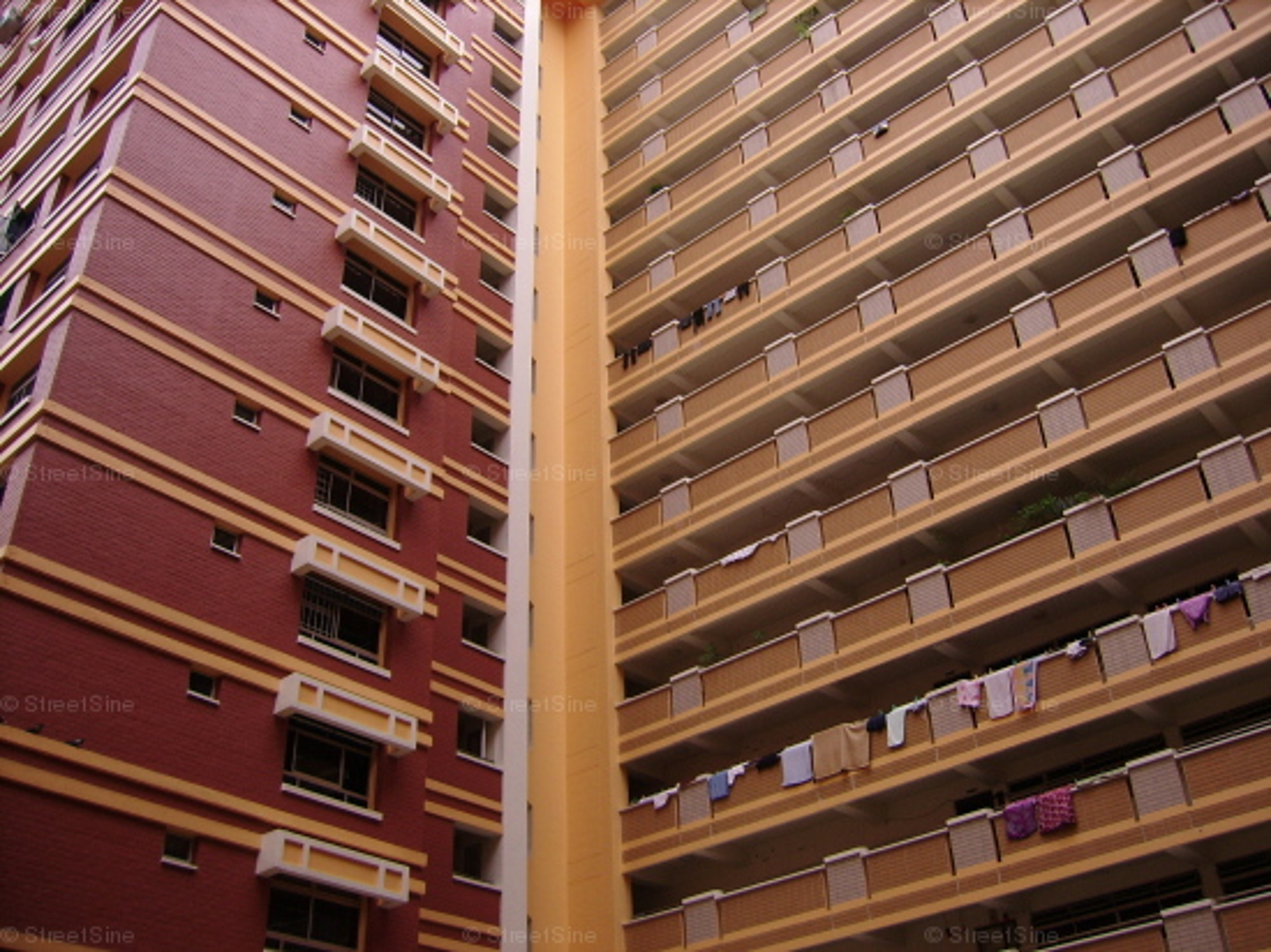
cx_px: 636
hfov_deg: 52.6
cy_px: 476
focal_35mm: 35
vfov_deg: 40.7
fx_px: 1285
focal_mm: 5.95
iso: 50
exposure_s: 1/706
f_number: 2.8
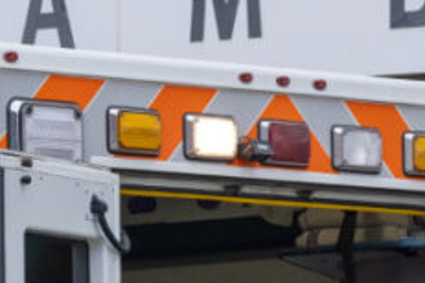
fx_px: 7071
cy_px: 396
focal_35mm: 599
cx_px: 511
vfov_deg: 2.3
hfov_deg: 3.4
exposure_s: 1/500
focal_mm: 90
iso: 400
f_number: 4.5
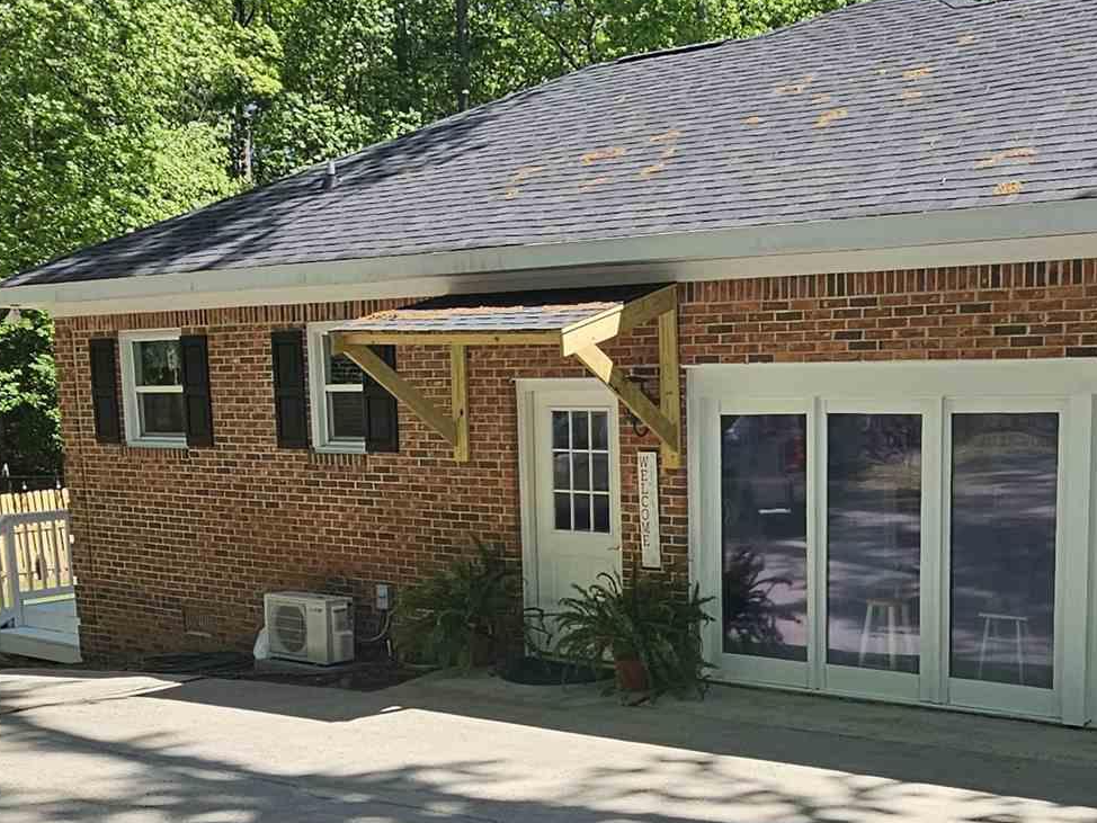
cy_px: 580
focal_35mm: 41
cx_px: 704
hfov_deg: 45.3
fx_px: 1300
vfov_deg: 34.7
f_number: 2.2
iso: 50
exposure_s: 1/1399
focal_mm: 2.2
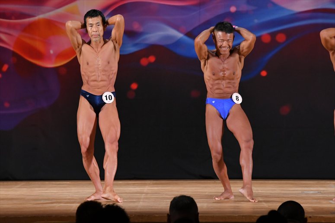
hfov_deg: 8.1
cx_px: 168
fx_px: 2372
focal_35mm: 255
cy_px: 112
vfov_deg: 5.4
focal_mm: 170
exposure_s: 1/400
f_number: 5.6
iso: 3200
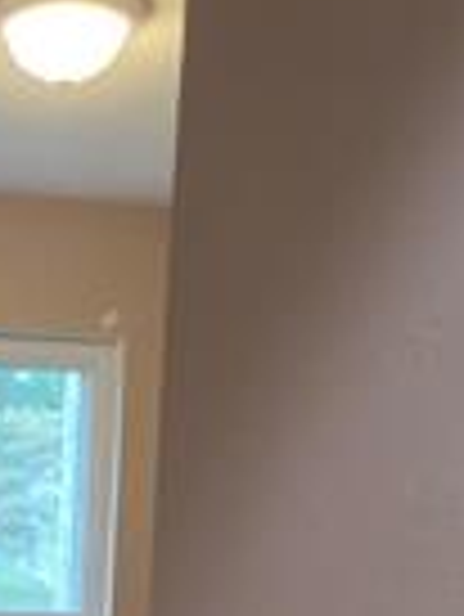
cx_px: -207
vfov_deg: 24.8
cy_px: 674
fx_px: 1303
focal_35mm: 73
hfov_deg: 18.2
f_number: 1.9
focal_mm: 2.2
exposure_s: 1/120
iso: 250
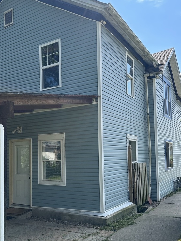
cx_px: 67
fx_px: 244
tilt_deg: +5.0
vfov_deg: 52.3
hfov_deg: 40.4
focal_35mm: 35
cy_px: 144
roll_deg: +1.7
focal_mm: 6.86
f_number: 1.78
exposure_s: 1/1562
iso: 80
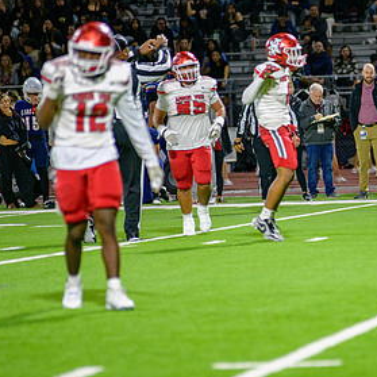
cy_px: 151
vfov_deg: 4.9
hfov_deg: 4.9
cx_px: 313
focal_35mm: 354
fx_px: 4362
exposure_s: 1/320
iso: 2000
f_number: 2.8
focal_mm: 200
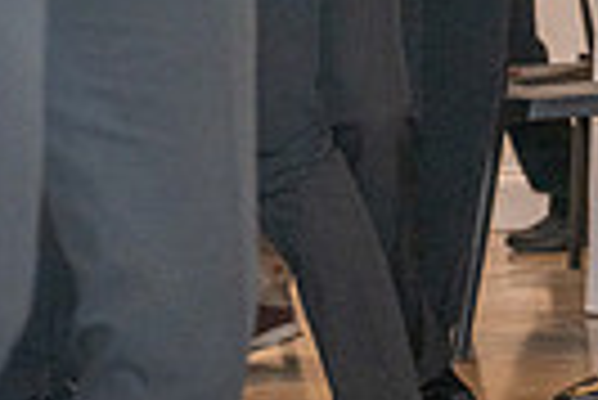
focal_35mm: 305
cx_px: 499
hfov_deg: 6.7
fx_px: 5072
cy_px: -299
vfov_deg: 4.5
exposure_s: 1/200
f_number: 3.5
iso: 2000
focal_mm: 70
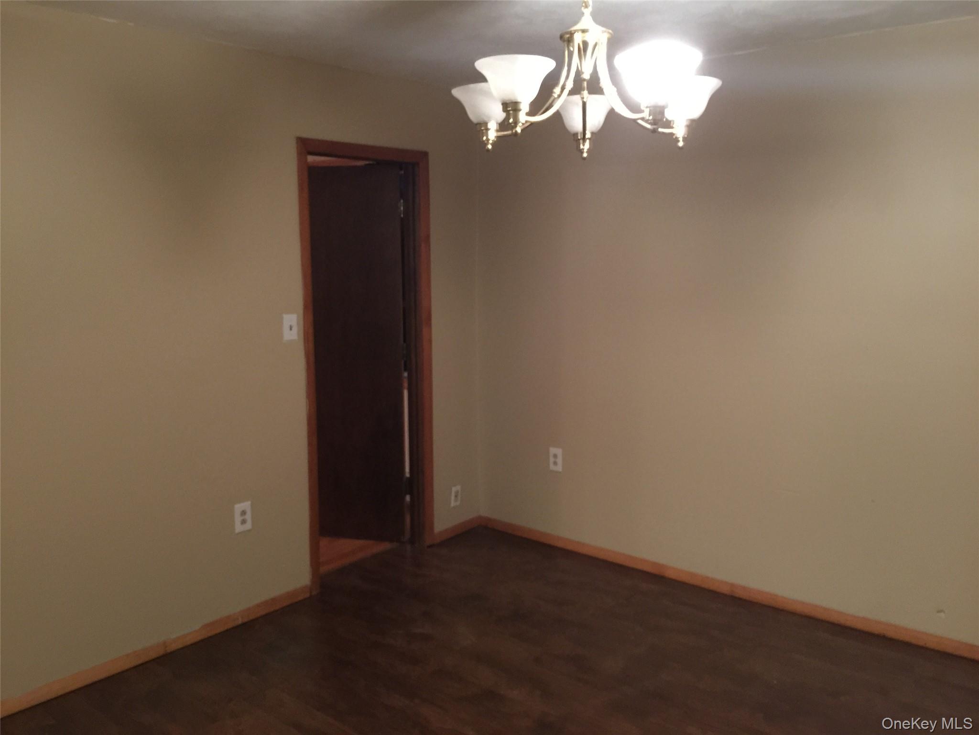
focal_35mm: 29
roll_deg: -0.8
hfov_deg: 61.7
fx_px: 820
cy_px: 368
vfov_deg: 48.2
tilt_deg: -8.5
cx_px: 490
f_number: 2.2
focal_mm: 4.15
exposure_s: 1/4
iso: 125
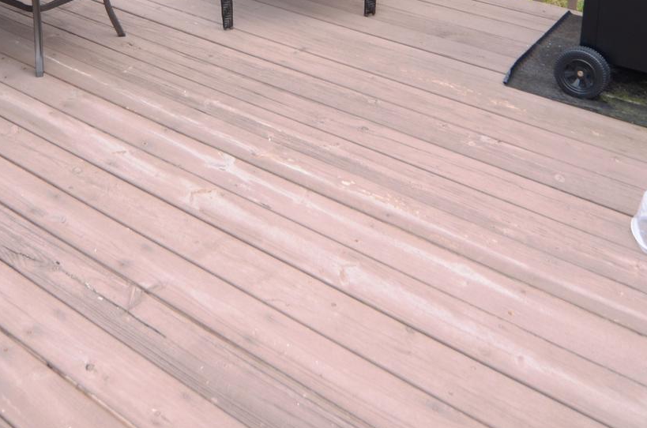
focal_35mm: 45
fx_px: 807
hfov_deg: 43.6
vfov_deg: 26.1
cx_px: 274
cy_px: -102
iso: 360
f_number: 4
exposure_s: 1/60
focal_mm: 12
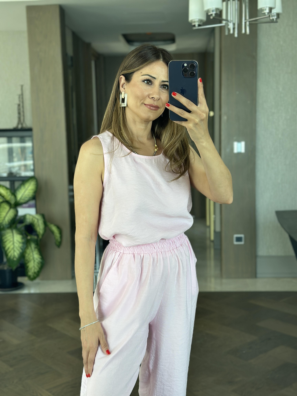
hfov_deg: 30.3
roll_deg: +1.9
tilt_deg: -17.8
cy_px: 198
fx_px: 549
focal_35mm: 48
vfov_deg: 39.7
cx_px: 148
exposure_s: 1/147
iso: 100
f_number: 1.78
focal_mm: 6.86
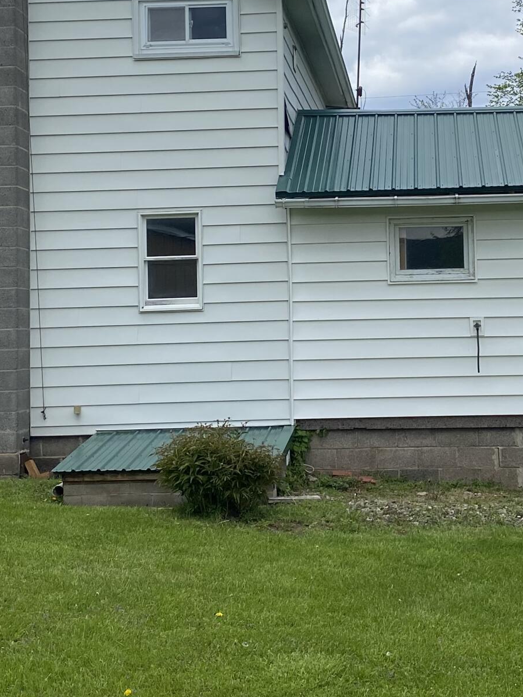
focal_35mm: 65
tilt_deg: +1.0
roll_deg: -0.1
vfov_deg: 29.5
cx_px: 349
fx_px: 1309
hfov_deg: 22.5
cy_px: 208
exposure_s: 1/3984
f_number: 1.8
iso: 32
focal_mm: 4.25
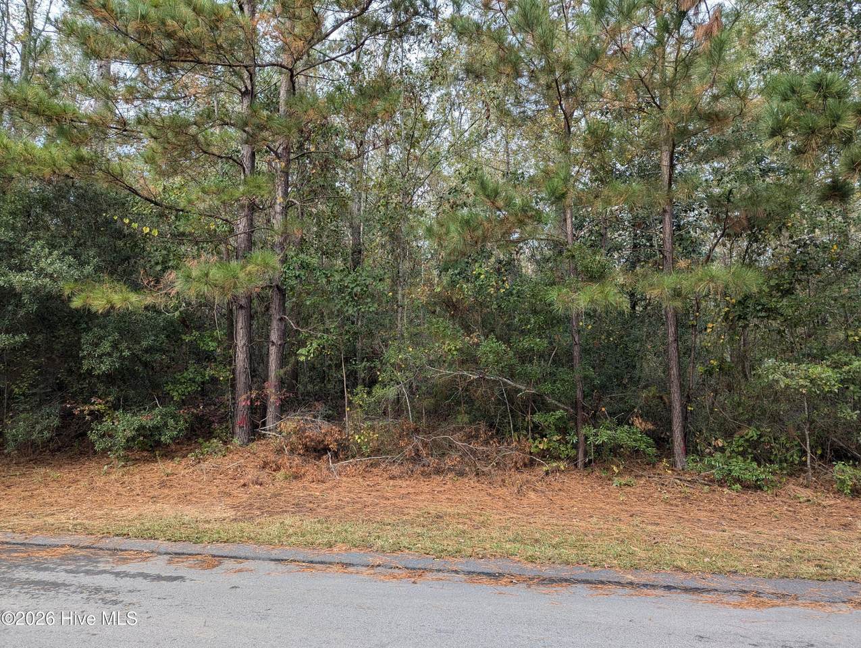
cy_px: 324
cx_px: 430
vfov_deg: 56.9
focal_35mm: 24
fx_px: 598
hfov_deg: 71.5
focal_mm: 6.81
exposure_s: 1/237
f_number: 1.85
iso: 39
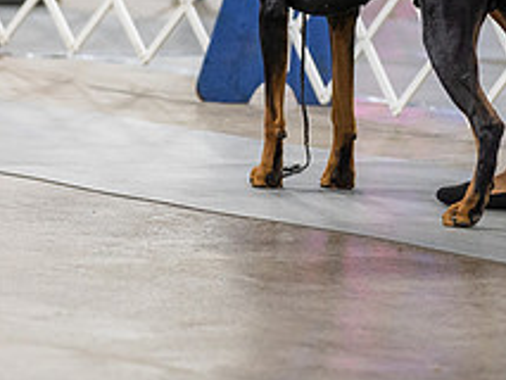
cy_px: -86
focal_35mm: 402
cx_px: 305
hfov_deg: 4.9
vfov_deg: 3.7
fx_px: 5880
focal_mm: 132
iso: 2000
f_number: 2.8
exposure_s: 1/160
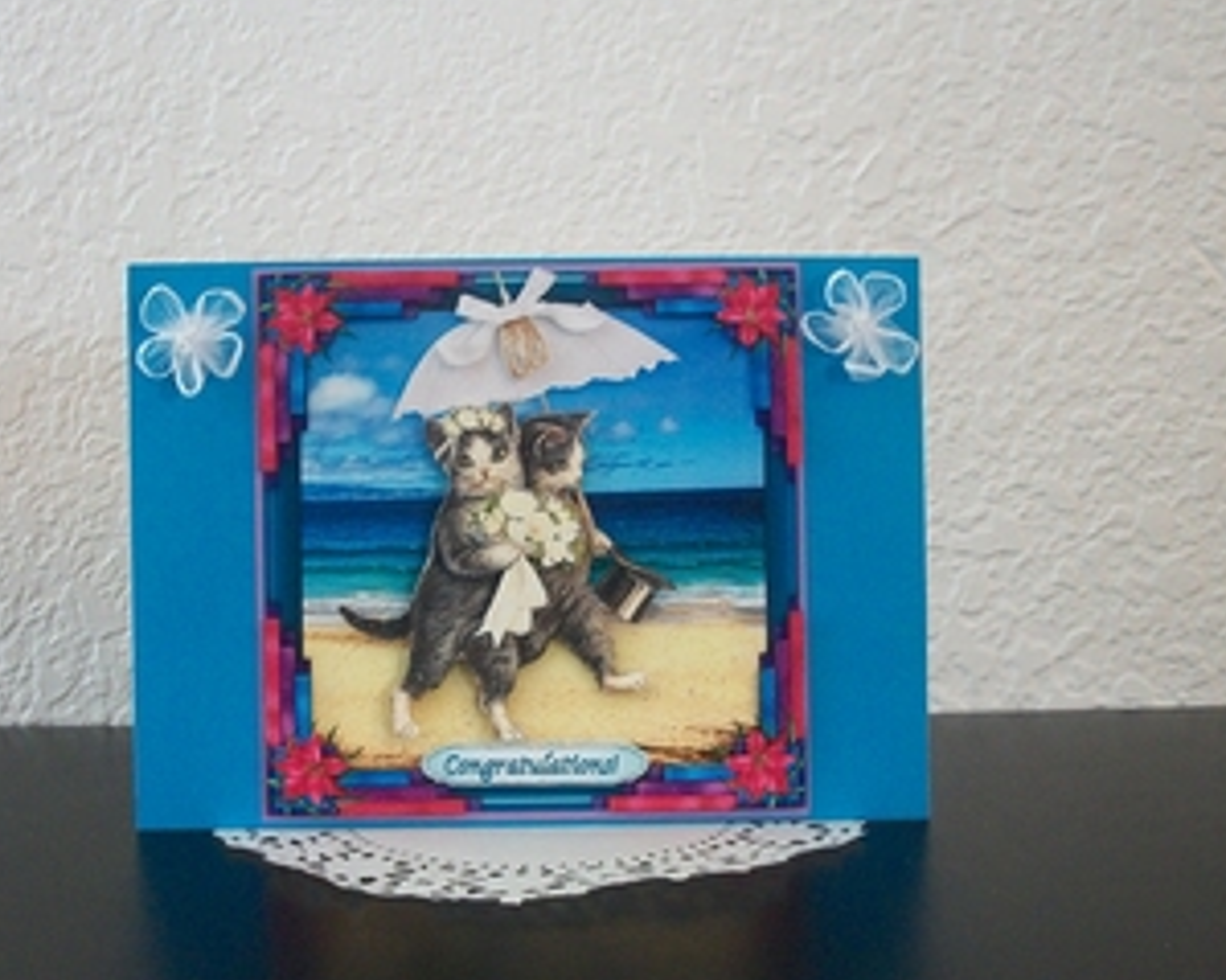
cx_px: 537
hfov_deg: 39.5
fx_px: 1705
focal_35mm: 47
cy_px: 552
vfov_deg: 32.0
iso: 194
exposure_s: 1/8
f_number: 2.9
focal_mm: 5.7
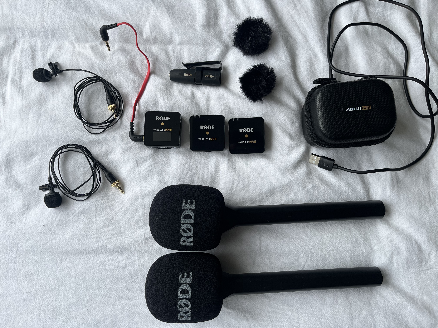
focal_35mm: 26
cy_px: 164
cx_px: 219
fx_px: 329
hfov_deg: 67.3
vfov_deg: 53.1
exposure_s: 1/661
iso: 50
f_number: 1.6
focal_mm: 5.1
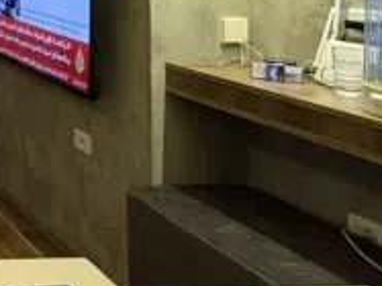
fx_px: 529
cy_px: -61
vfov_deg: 26.7
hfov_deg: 25.1
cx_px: -243
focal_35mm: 48
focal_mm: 2.22
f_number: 2.2
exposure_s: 1/50
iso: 640
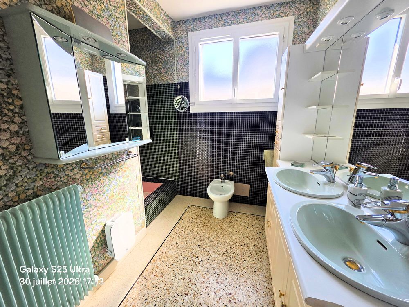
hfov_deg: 106.2
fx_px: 154
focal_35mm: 13
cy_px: 154
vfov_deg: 89.9
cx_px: 204
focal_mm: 2.2
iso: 40
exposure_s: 1/247
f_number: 1.9
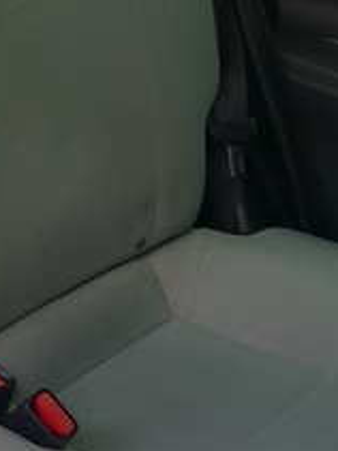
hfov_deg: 19.7
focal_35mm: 74
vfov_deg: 23.6
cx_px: 79
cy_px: 571
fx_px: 964
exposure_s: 1/50
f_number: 1.8
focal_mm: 3.98
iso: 64
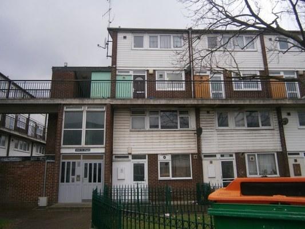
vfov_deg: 53.1
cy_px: 114
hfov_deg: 67.3
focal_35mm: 26
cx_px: 152
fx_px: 229
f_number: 2.8
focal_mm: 4.7
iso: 80
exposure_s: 1/320
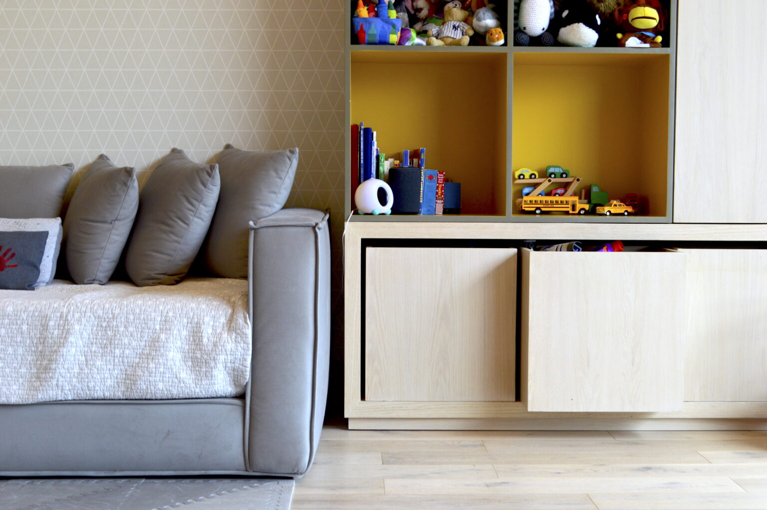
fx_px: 1117
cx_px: 384
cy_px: 255
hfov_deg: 37.9
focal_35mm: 52
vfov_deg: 25.7
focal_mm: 35
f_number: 7.1
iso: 400
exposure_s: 1/25
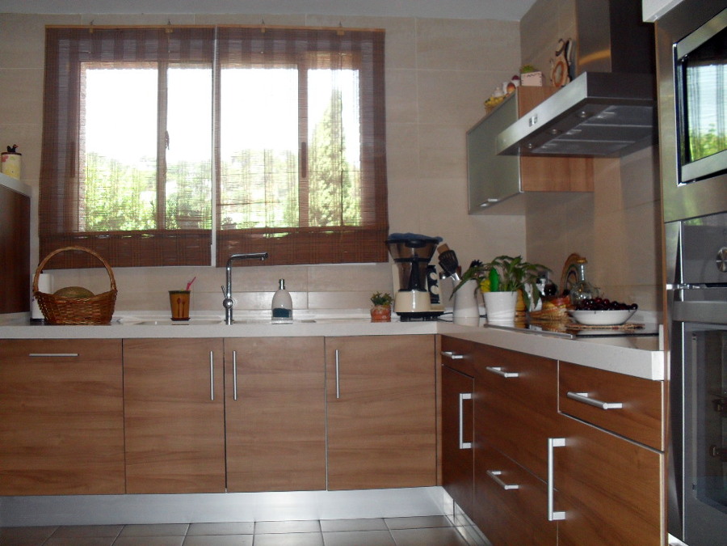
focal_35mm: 35
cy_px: 273
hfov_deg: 52.6
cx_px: 364
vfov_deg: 40.7
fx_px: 735
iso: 200
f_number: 3.2
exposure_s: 1/45
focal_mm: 6.3
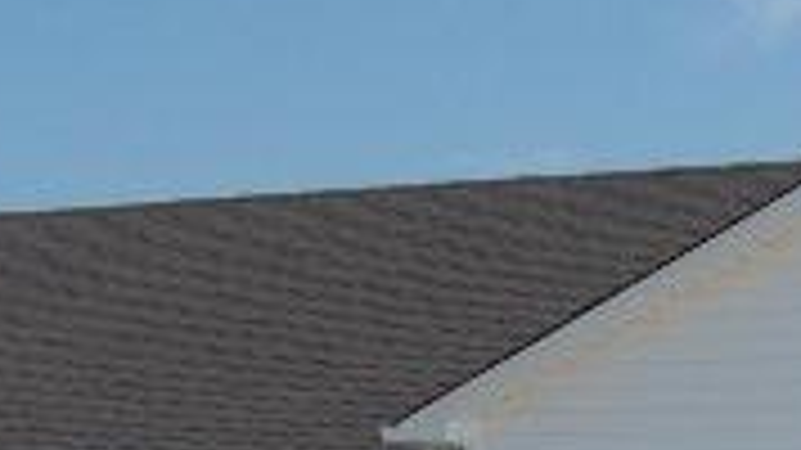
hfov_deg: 14.0
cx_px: 576
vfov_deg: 7.7
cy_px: 720
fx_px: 3249
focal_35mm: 153
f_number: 4.8
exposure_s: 1/1099
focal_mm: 8
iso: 100
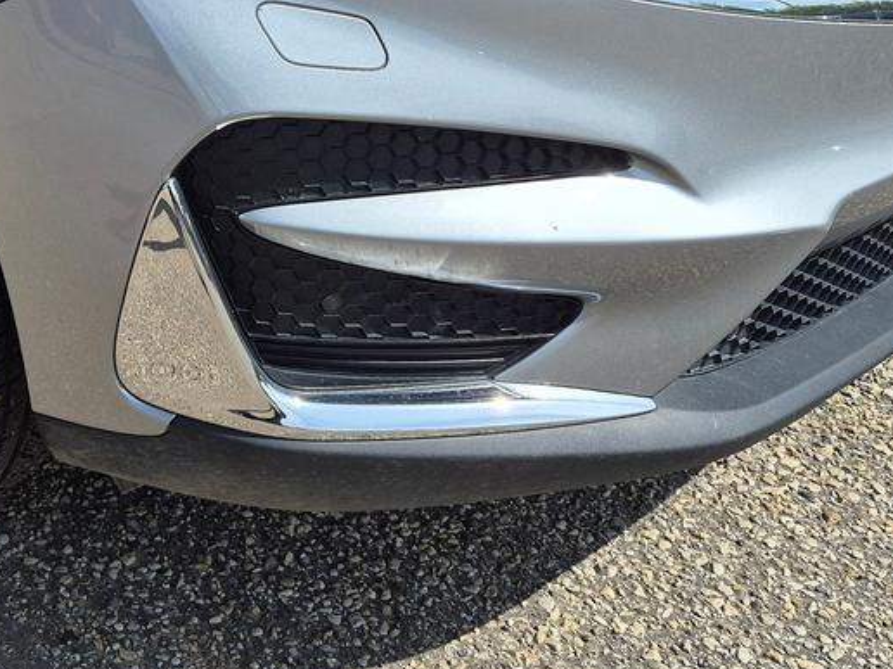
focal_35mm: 57
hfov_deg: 31.3
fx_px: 1470
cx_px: 5
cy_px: -29
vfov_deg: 24.3
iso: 80
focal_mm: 5.4
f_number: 1.8
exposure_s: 1/6304
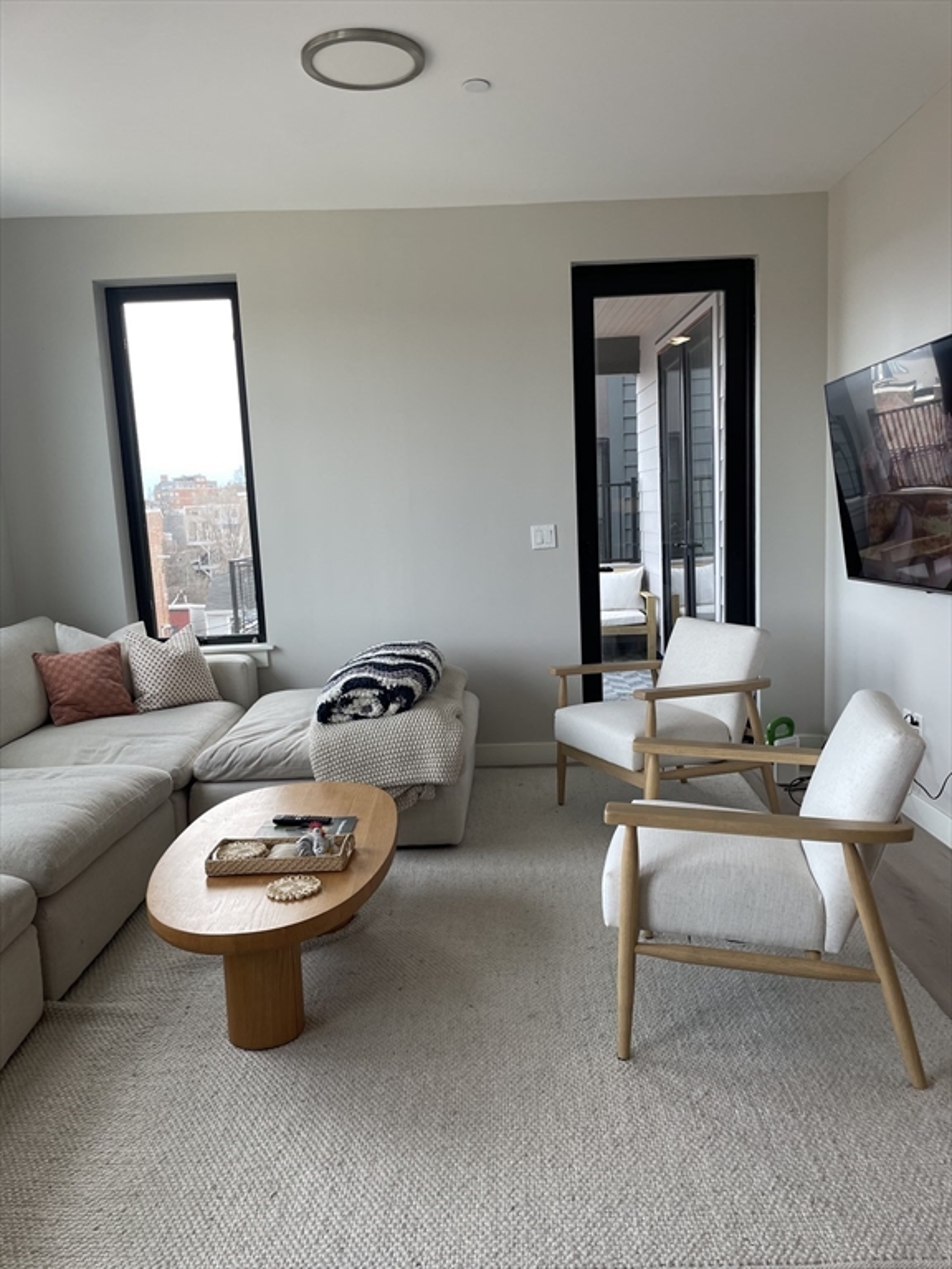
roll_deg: +3.4
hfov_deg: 53.1
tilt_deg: -8.0
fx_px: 953
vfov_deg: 67.3
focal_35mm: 26
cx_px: 476
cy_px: 634
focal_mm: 4.2
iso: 40
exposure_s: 1/120
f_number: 1.6
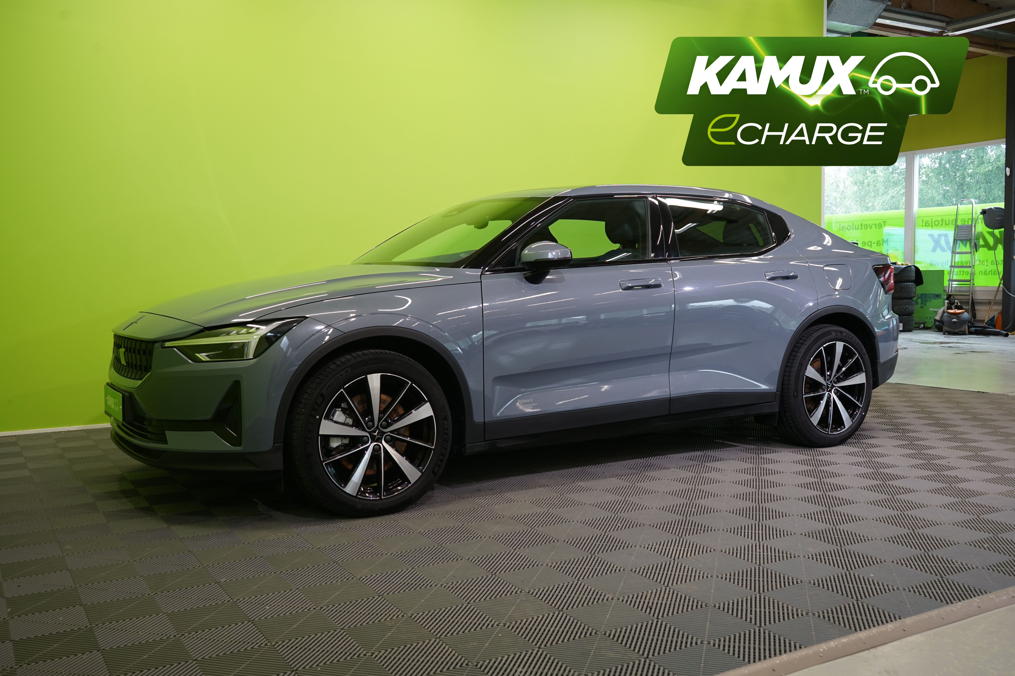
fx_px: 930
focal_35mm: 33
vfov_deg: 40.0
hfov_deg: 57.2
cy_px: 338
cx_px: 508
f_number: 6.3
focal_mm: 33
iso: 500
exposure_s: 1/30
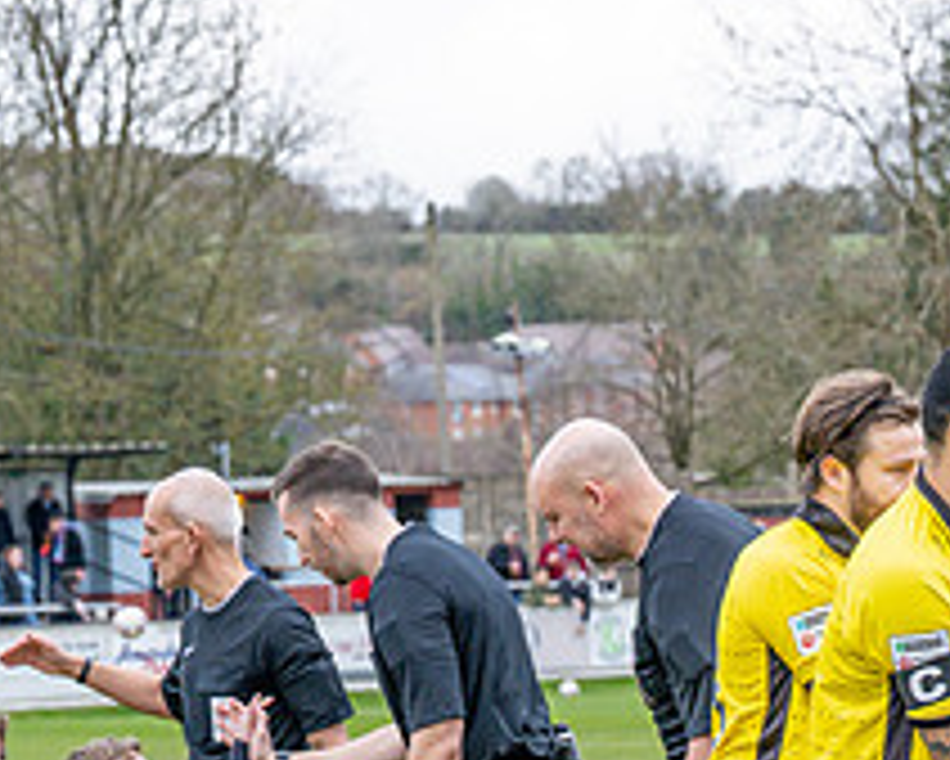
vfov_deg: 7.3
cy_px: 908
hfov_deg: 9.2
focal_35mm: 210
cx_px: 842
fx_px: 5907
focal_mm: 70
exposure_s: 1/500
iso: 400
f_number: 5
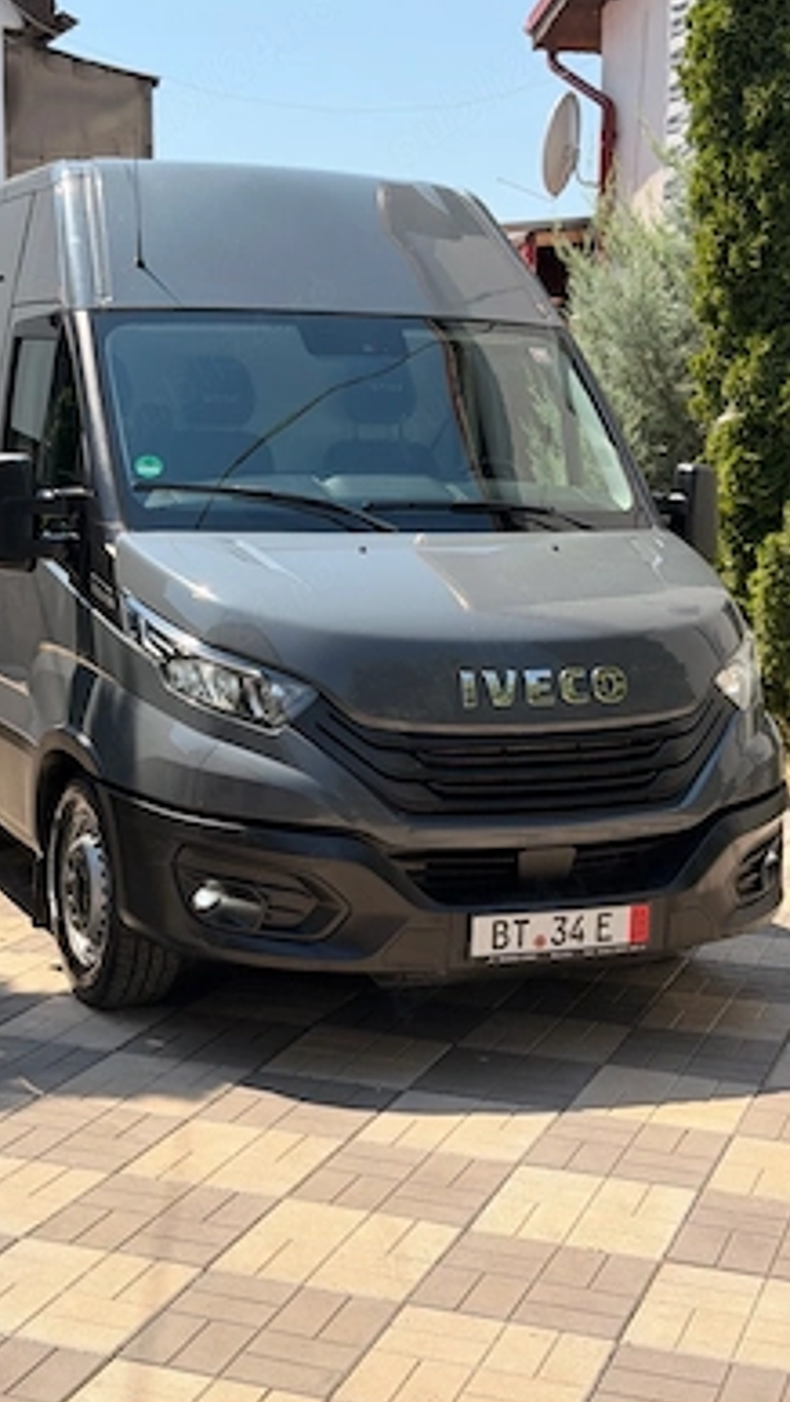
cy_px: 688
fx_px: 2009
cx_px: 294
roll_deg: -1.0
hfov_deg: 22.2
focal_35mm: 54
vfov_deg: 38.5
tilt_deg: -7.4
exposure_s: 1/2762
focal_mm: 6.76
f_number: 1.78
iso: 80
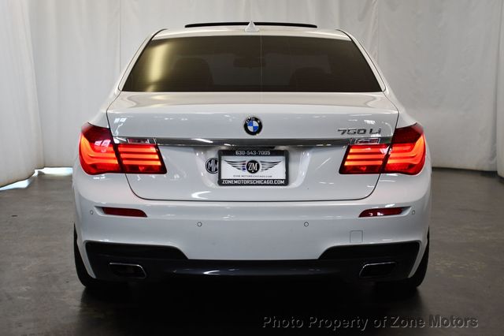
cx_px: 252
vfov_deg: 22.6
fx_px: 840
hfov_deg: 33.4
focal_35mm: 60
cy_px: 168
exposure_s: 1/125
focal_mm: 40
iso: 800
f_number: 4.8
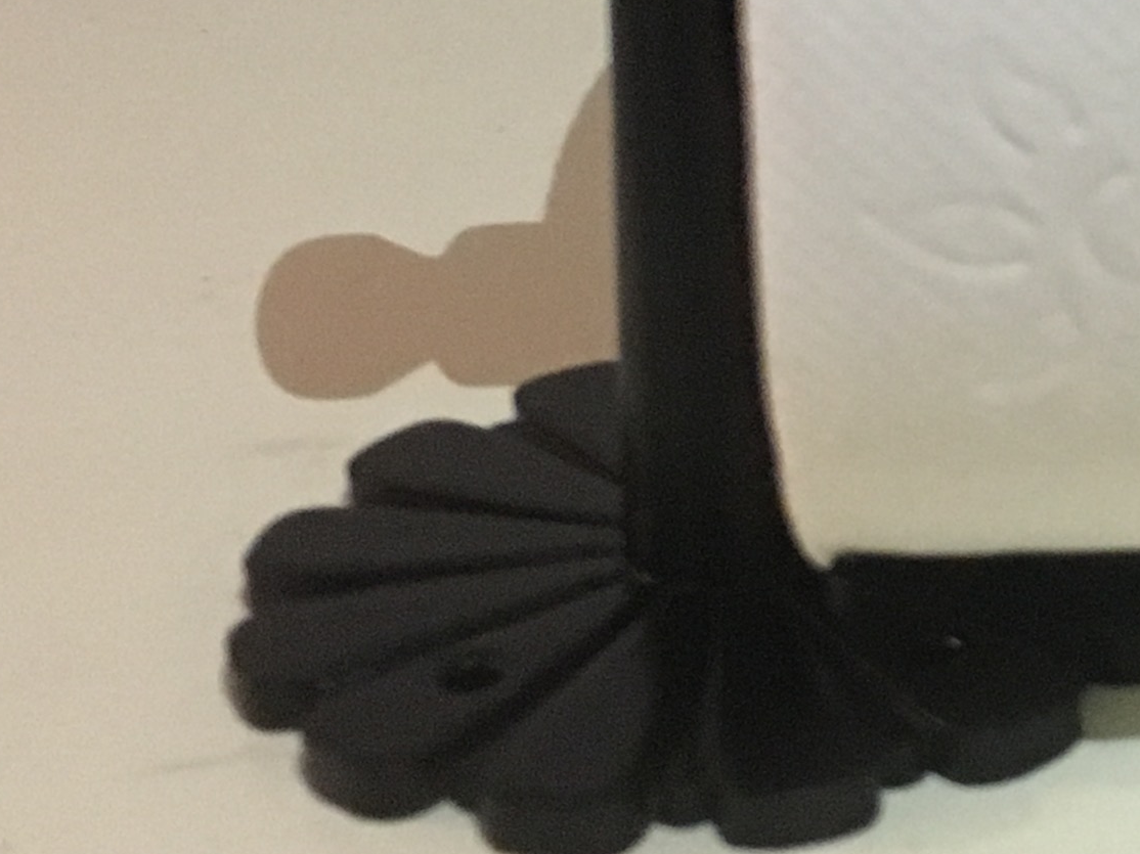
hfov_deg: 17.6
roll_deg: +2.5
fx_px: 3457
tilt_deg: -20.4
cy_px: 43
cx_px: 1477
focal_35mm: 105
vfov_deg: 13.9
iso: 250
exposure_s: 1/17
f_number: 2.2
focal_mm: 4.15
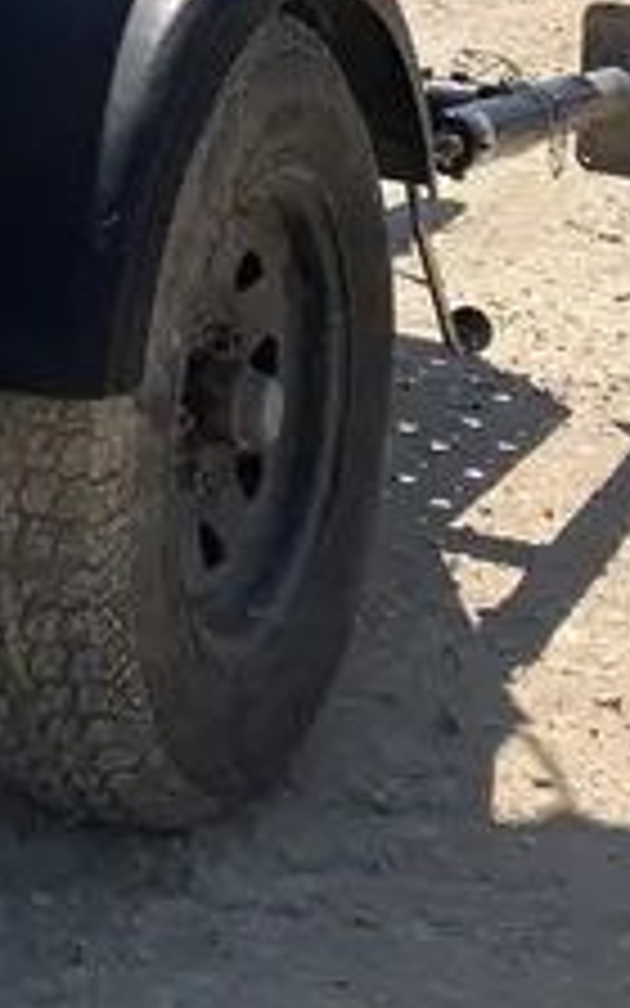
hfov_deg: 13.1
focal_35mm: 97
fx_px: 2665
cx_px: -171
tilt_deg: +4.7
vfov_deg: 18.5
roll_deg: -1.8
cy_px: -578
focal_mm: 3.99
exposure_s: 1/3040
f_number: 1.8
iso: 32
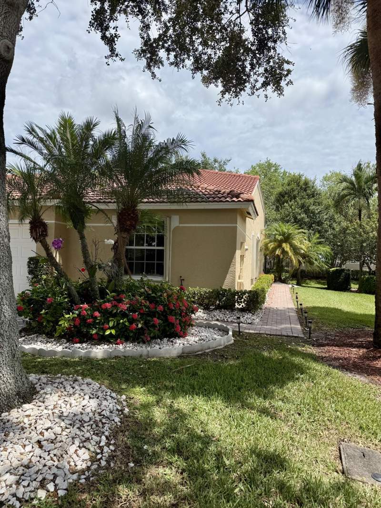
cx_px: 190
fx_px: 352
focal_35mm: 24
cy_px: 254
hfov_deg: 56.8
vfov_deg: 71.6
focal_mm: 6.76
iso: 80
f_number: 1.78
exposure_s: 1/5714
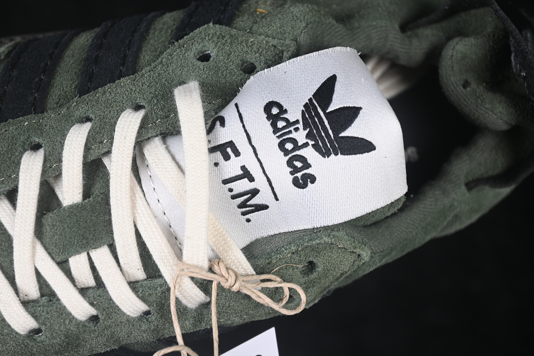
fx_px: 1112
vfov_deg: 18.2
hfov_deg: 27.0
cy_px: 178
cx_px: 267
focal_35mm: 75
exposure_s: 1/60
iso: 160
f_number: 6.3
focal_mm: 50
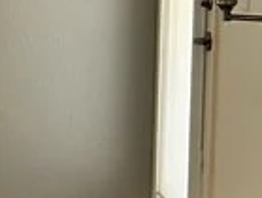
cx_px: -371
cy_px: 4
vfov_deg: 7.8
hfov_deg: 9.2
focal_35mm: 191
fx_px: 1449
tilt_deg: -4.7
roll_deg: -0.6
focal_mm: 5.7
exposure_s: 1/60
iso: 64
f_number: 1.5
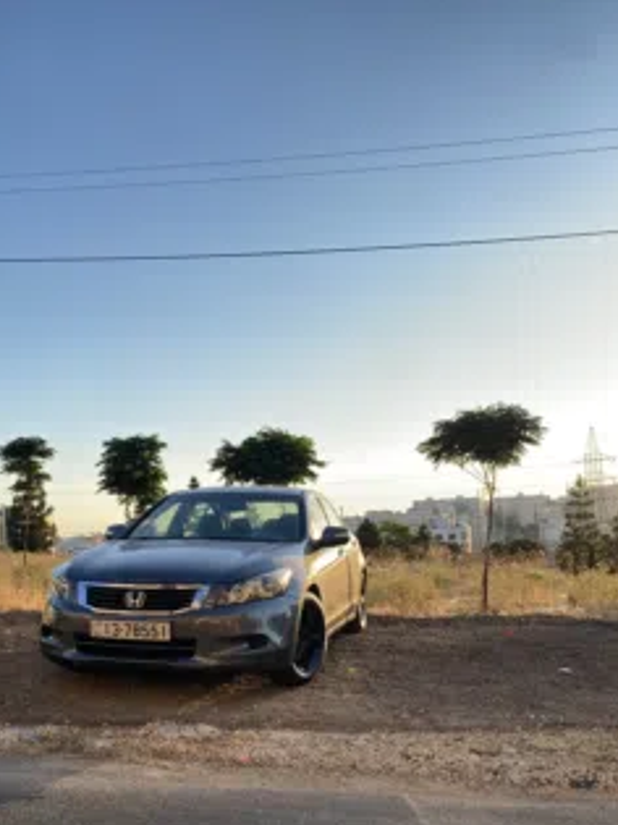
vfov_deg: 54.7
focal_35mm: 33
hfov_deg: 42.6
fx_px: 786
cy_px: 516
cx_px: 236
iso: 32
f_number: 1.8
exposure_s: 1/469
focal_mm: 4.25
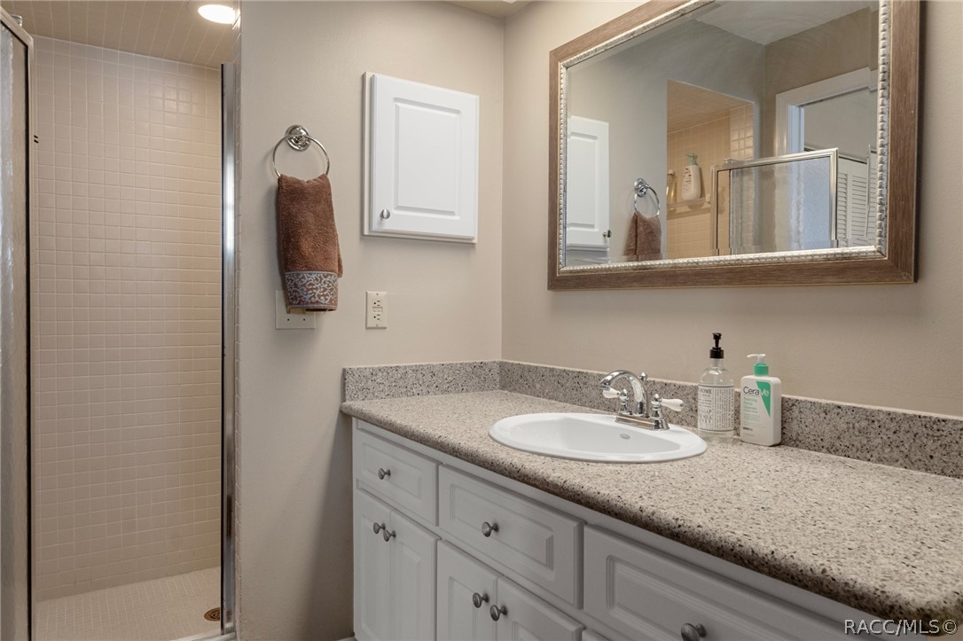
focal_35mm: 24
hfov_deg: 73.8
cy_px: 320
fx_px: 642
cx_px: 482
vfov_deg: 53.1
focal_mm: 16
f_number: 9.5
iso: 320
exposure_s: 1/2
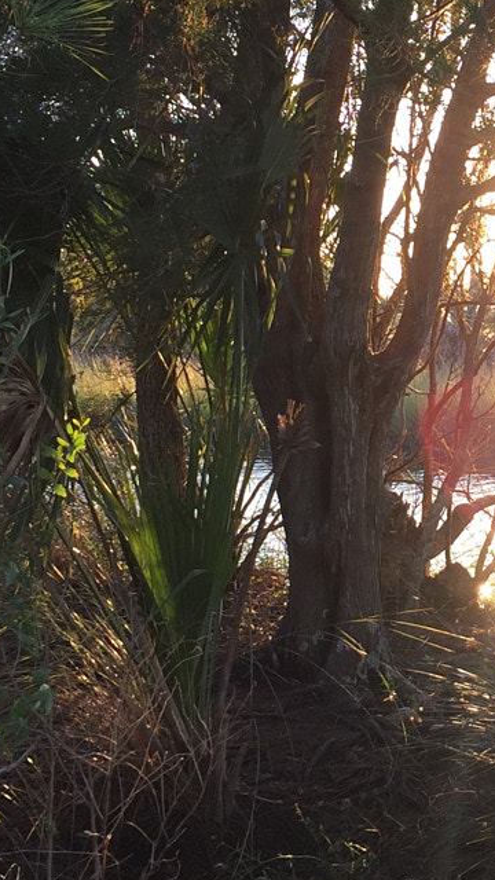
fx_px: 1843
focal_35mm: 79
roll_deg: -2.1
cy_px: 388
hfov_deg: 14.9
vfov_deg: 26.8
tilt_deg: +1.8
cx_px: 546
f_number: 2.2
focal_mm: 4.15
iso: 32
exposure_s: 1/120
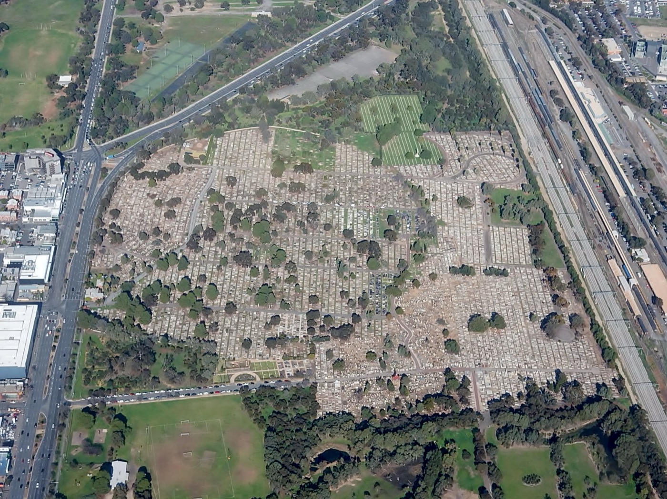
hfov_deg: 27.4
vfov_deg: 20.7
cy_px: 250
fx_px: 1367
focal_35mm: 71
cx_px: 334
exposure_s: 1/400
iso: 125
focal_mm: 12.6
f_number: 4.8
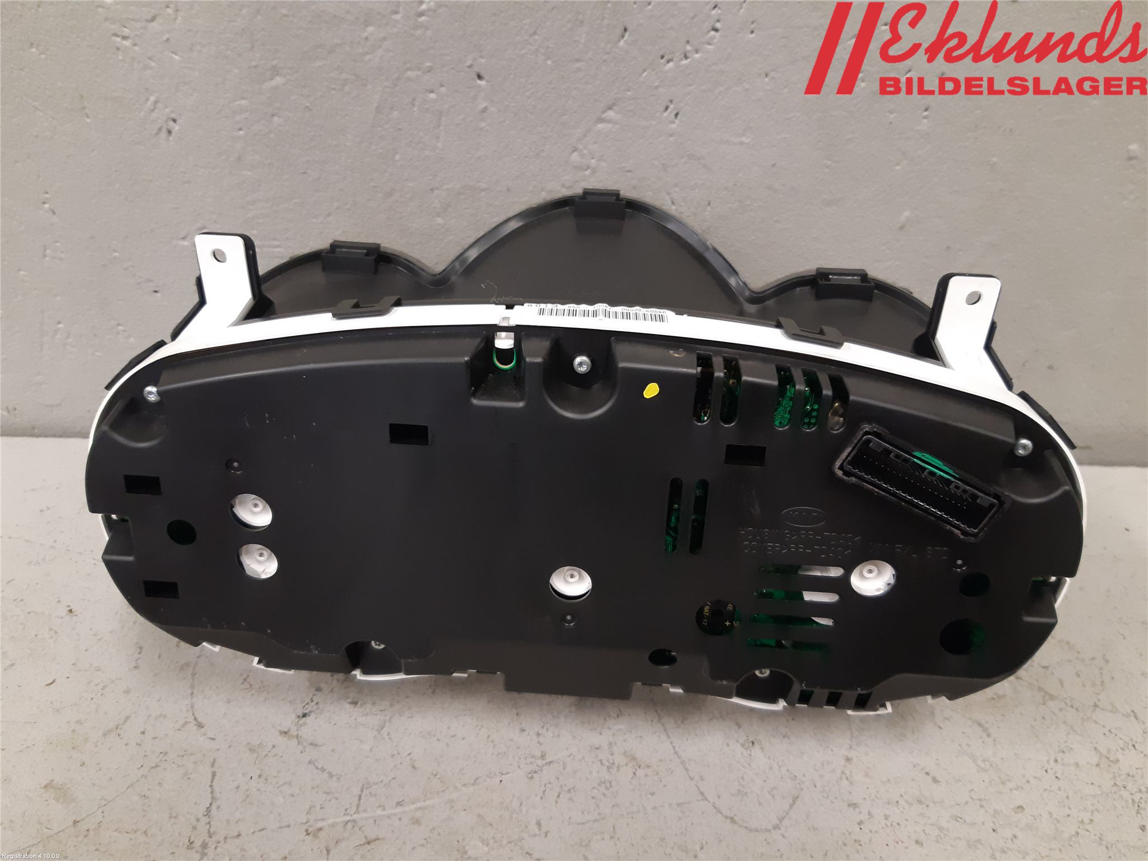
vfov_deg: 53.1
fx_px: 862
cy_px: 430
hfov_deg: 67.3
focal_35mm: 26
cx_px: 574
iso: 200
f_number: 1.7
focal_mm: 3.93
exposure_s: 1/50
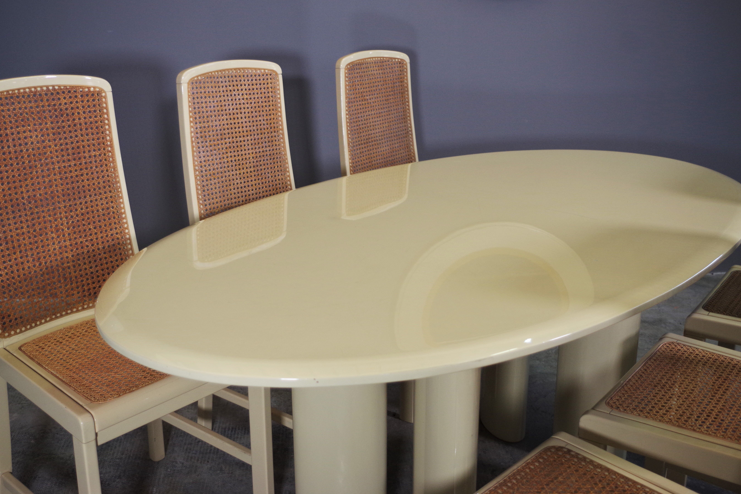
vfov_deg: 35.0
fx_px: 782
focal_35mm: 38
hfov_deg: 50.7
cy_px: 224
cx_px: 365
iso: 400
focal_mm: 23.13
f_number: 4
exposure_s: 1/60
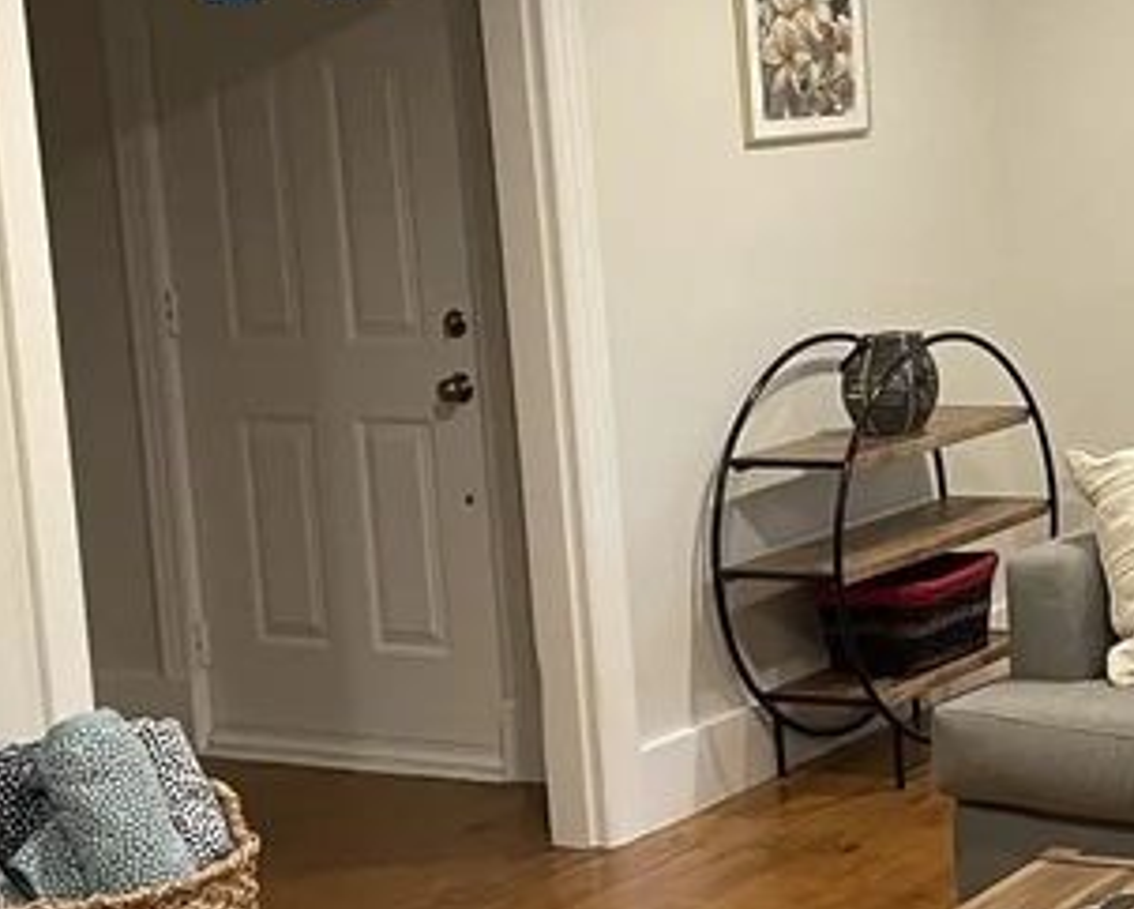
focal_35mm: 86
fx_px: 2888
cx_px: 1235
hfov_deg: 21.1
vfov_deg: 17.9
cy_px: 398
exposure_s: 1/60
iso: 250
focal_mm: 4.2
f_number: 1.6
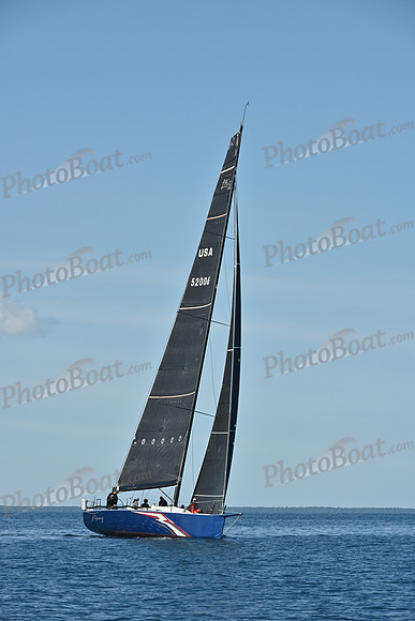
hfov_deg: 7.9
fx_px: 3024
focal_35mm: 175
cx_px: 208
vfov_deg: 11.7
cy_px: 310
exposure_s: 1/1000
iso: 320
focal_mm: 175
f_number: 10
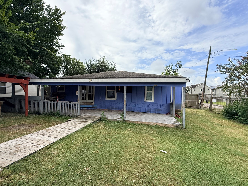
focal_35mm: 16
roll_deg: -2.4
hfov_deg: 94.4
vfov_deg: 78.1
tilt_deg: -0.1
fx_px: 115
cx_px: 118
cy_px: 94
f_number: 2.2
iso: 64
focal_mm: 2.22
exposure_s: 1/2024
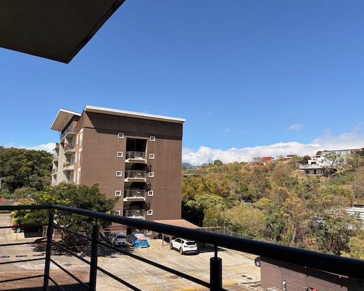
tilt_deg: +8.3
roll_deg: +0.2
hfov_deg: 62.2
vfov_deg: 51.5
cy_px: 142
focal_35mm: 28
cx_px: 194
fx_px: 302
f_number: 1.6
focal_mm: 5.96
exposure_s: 1/3448
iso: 50
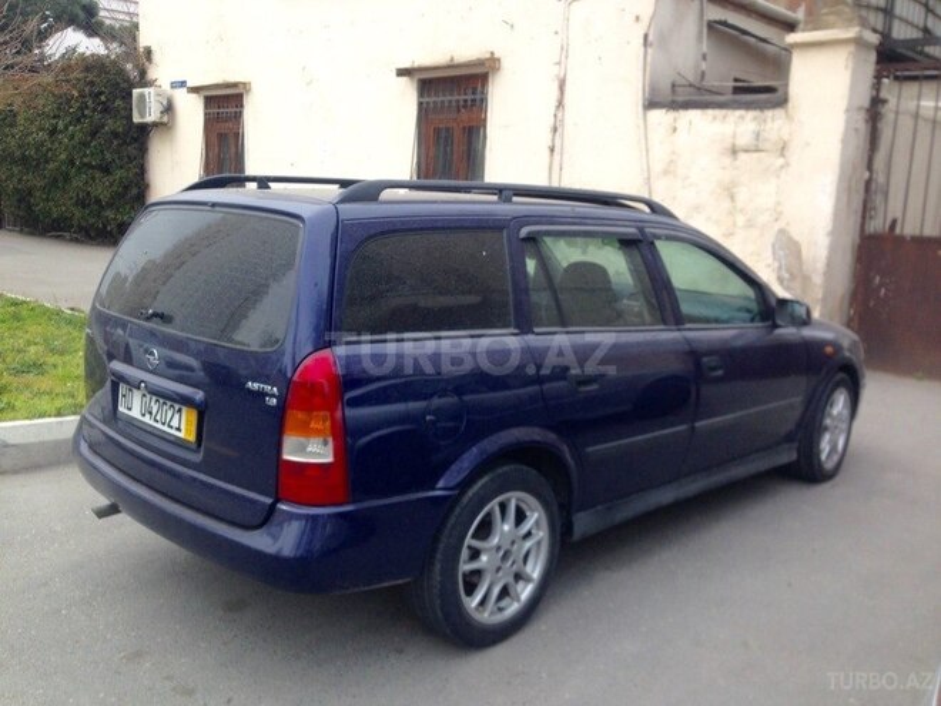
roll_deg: -2.4
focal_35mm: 33
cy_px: 353
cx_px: 470
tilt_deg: -7.4
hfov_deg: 55.4
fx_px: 897
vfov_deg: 42.9
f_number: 2.4
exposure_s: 1/475
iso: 50
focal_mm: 4.12
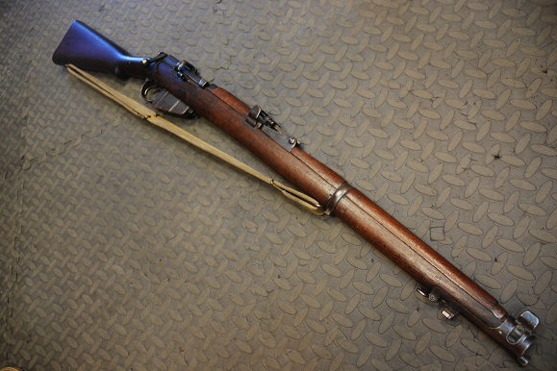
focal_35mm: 28
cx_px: 272
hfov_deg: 65.5
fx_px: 433
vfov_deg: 46.4
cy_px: 189
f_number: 3.5
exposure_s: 1/30
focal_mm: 18
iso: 560
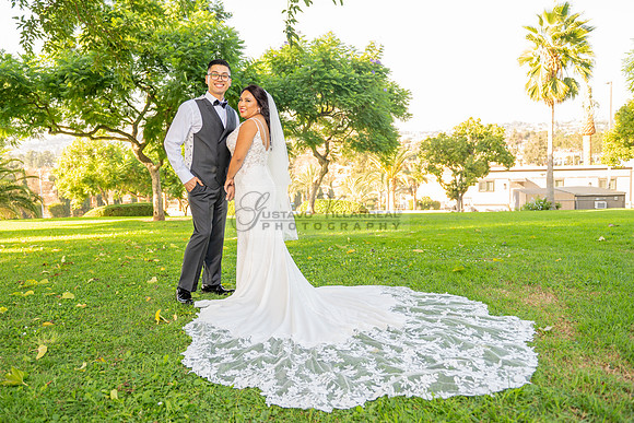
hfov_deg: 67.0
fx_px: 477
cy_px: 194
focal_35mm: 27
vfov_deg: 47.8
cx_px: 281
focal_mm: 24
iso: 200
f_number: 3.5
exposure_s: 1/200
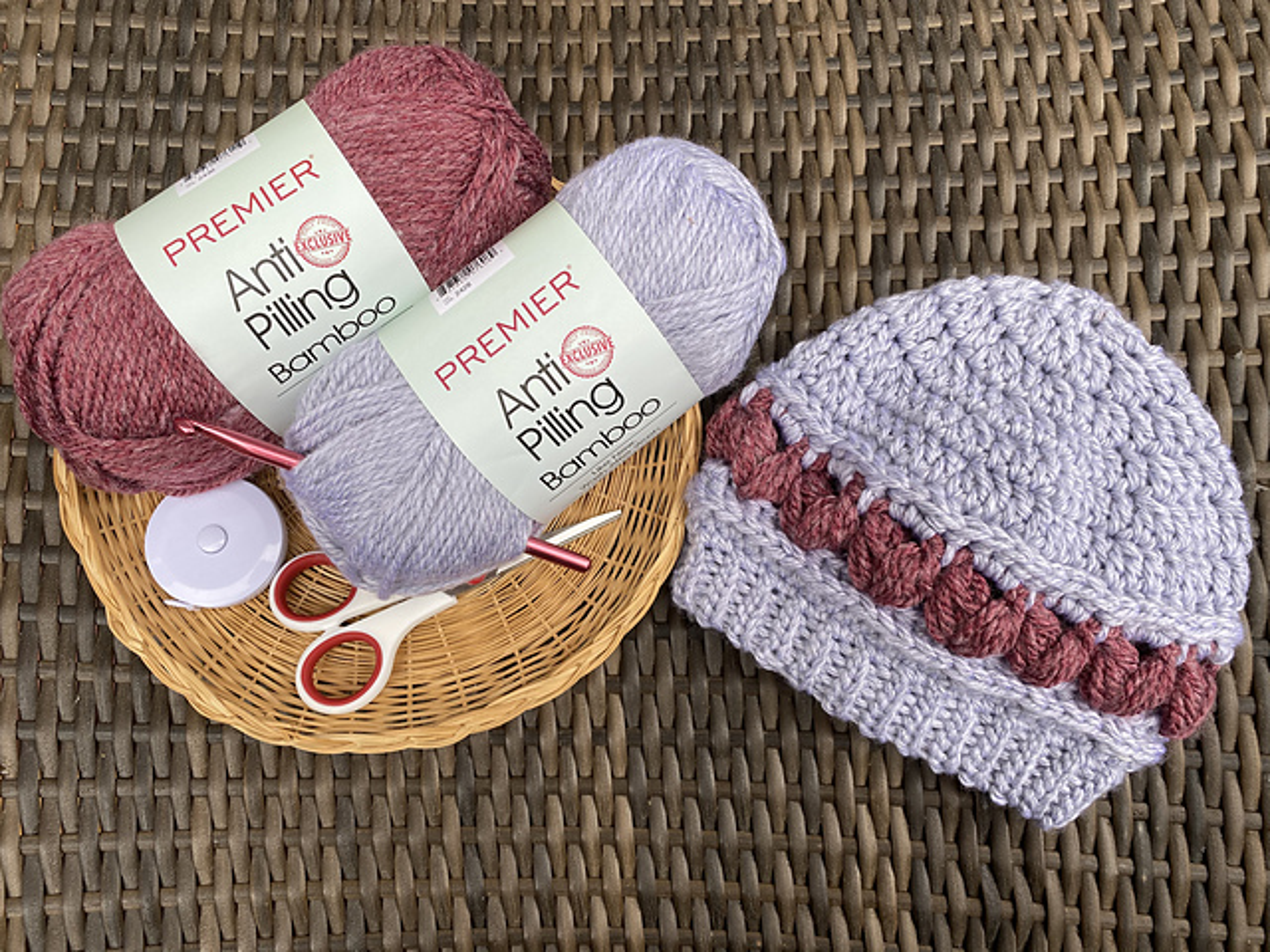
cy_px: 476
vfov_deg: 53.1
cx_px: 635
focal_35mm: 26
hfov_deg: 67.3
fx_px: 954
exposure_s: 1/213
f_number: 1.8
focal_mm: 4.25
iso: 32
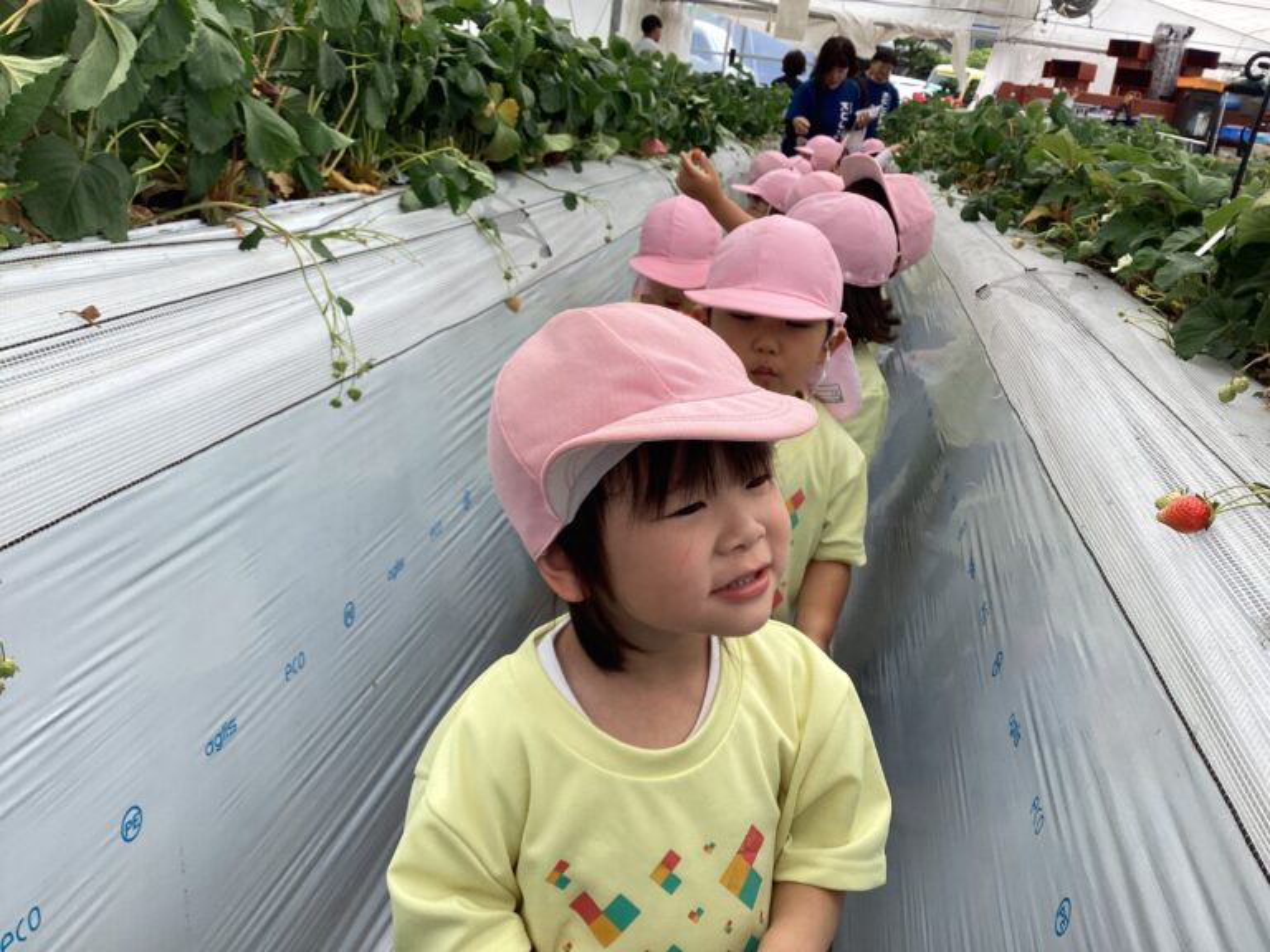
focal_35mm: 31
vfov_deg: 45.4
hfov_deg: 58.4
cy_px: 476
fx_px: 1137
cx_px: 635
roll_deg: -7.4
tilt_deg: -15.7
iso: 25
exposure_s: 1/382
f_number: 2.4
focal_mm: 3.3
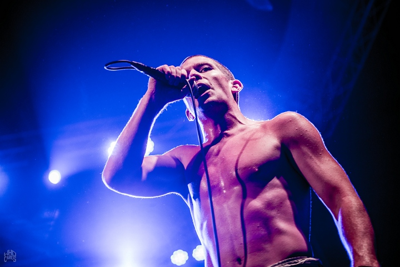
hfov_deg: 28.8
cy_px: 134
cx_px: 200
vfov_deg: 19.5
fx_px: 778
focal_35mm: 70
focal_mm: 70
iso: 1000
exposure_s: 1/100
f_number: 2.8
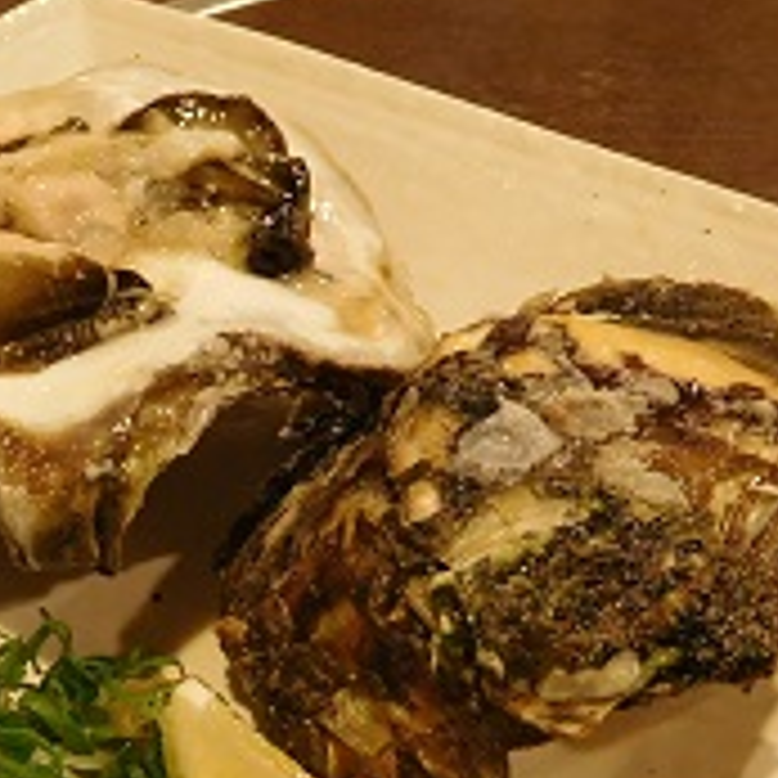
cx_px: 232
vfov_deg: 28.1
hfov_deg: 28.8
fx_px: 1500
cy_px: 679
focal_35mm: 59
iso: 400
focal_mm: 4.5
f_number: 3.4
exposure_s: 1/13
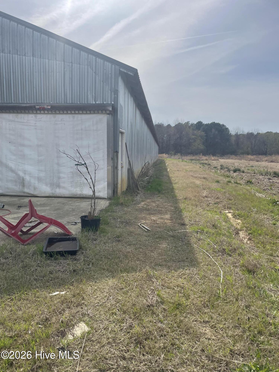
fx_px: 279
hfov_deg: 53.1
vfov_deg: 67.3
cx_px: 140
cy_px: 186
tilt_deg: -8.8
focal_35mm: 26
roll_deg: +1.3
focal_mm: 4.2
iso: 32
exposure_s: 1/5814
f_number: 1.6
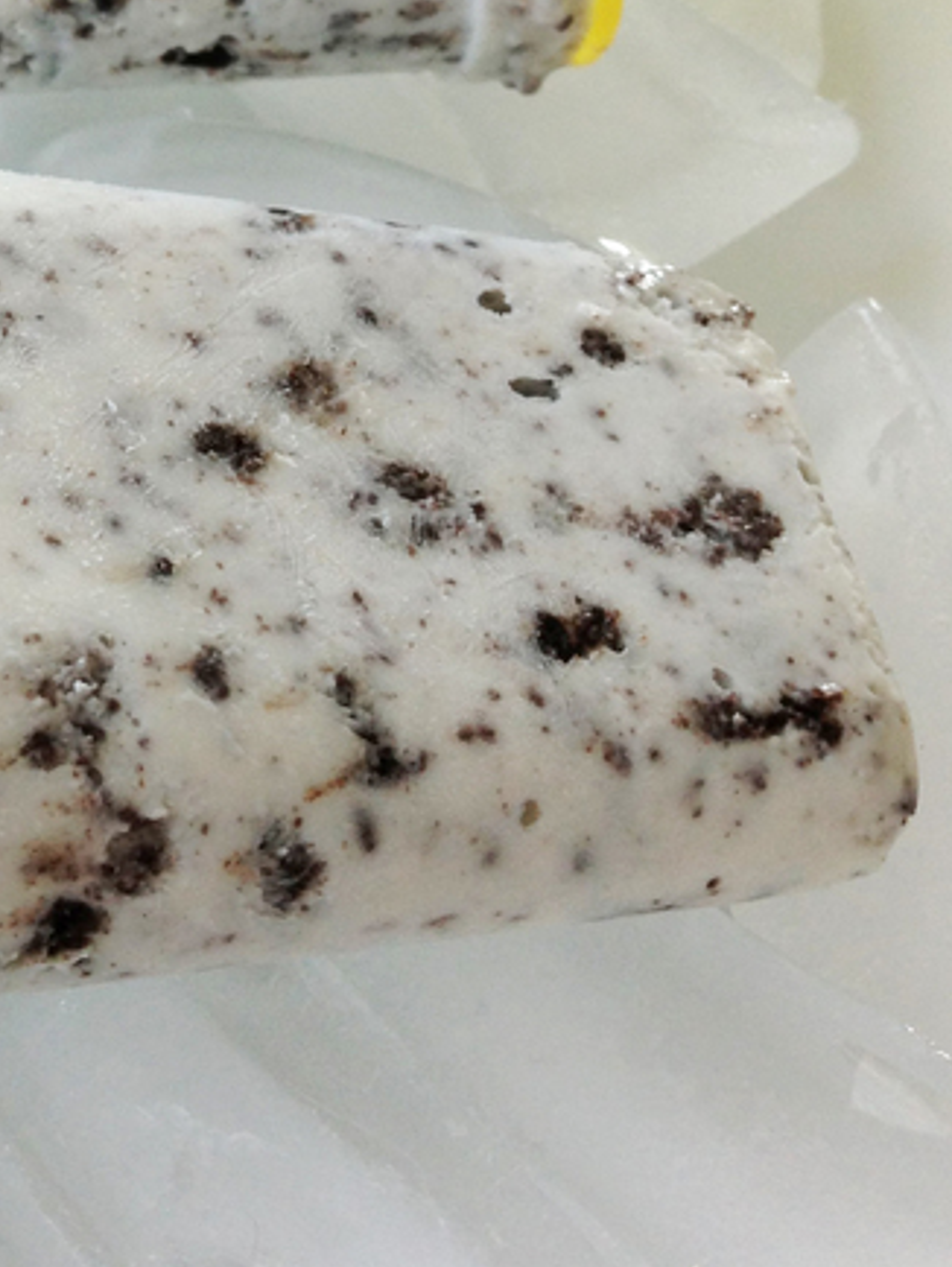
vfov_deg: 24.4
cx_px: -38
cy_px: -32
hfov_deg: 18.8
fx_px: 2784
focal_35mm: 76
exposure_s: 1/20
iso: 50
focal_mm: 4.13
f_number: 2.4
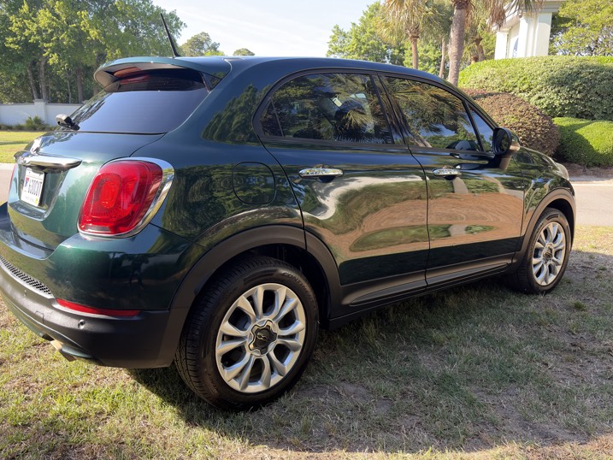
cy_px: 225
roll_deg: +0.4
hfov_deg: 61.6
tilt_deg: -11.2
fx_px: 514
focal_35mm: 29
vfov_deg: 48.2
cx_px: 294
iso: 40
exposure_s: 1/299
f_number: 1.6
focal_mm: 5.96
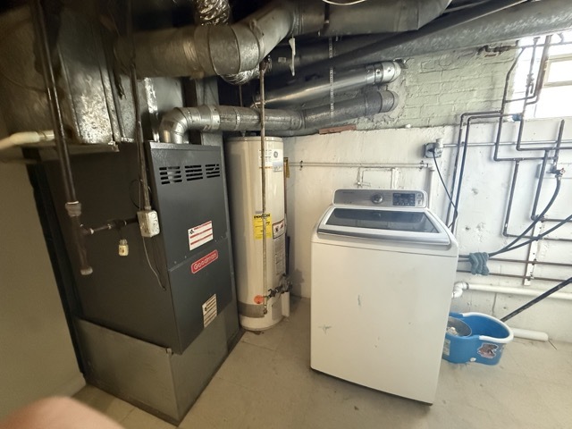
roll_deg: +1.2
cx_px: 286
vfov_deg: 85.7
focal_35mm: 14
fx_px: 231
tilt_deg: -11.4
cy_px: 214
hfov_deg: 102.1
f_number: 2.2
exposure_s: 1/60
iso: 1250
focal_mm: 2.22
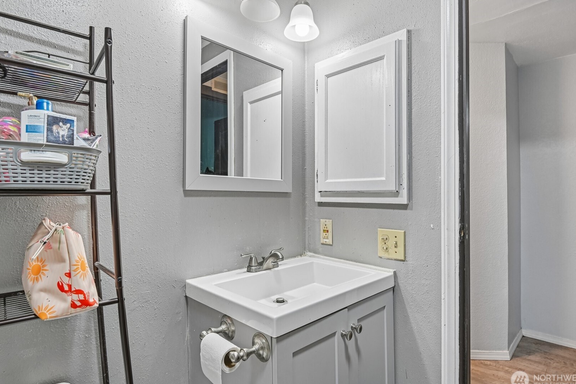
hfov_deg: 86.9
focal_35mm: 19
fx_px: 304
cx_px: 294
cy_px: 191
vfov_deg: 64.5
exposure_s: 1/50
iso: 400
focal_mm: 18
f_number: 8
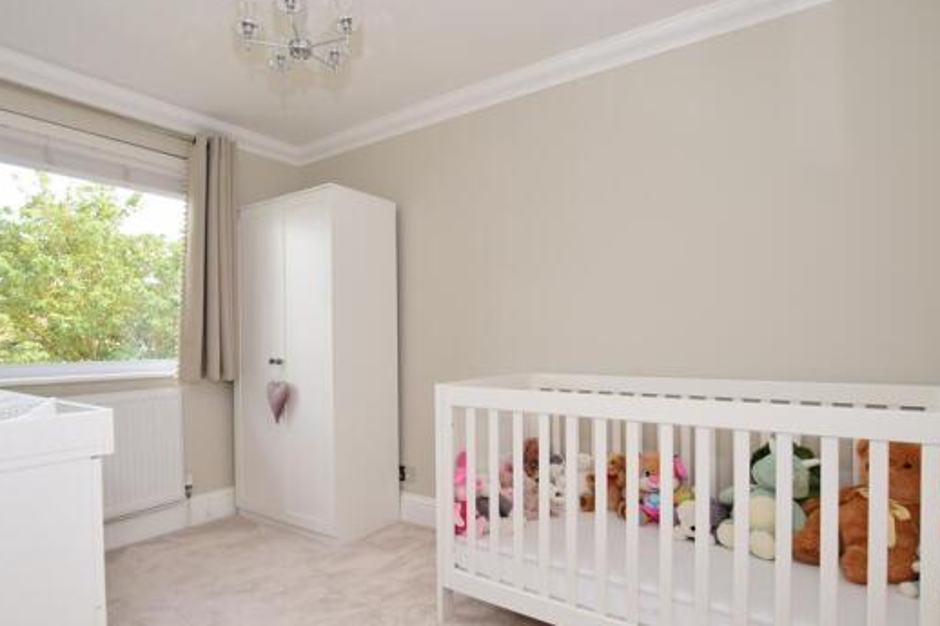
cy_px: 340
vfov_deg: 64.4
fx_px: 496
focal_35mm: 19
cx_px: 410
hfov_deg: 86.5
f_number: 7.1
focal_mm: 10
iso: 400
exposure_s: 1/125
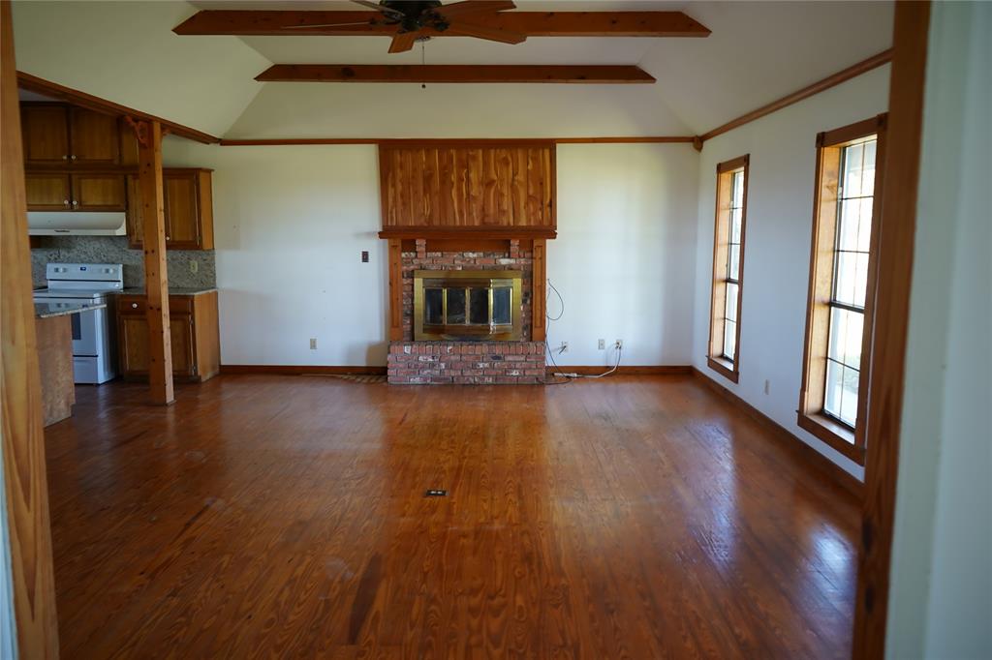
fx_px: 771
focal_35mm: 28
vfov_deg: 46.4
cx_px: 496
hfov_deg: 65.5
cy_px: 330
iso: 400
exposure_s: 1/30
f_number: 3.5
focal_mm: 28
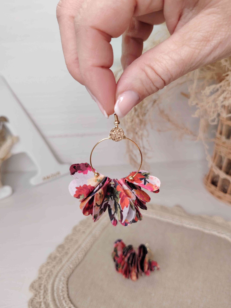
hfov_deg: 49.7
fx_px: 249
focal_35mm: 28
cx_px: 116
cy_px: 154
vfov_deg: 63.4
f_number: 1.75
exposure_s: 1/100
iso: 250
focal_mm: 5.25
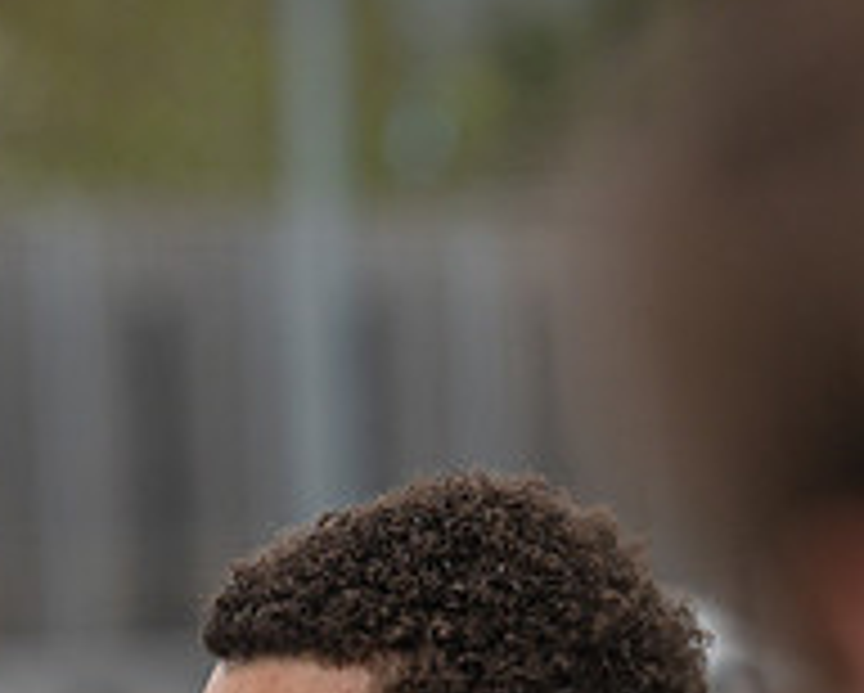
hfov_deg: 2.9
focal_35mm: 666
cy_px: 707
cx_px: 329
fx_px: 17048
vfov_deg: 2.3
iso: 200
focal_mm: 135
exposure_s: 1/1150
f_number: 4
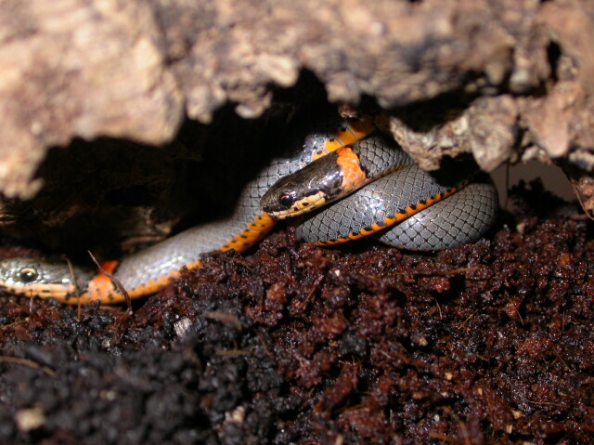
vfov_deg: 11.6
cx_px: 297
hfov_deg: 15.4
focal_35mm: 128
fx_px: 2195
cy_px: 222
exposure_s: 1/60.3
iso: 100
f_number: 4.5
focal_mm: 26.6
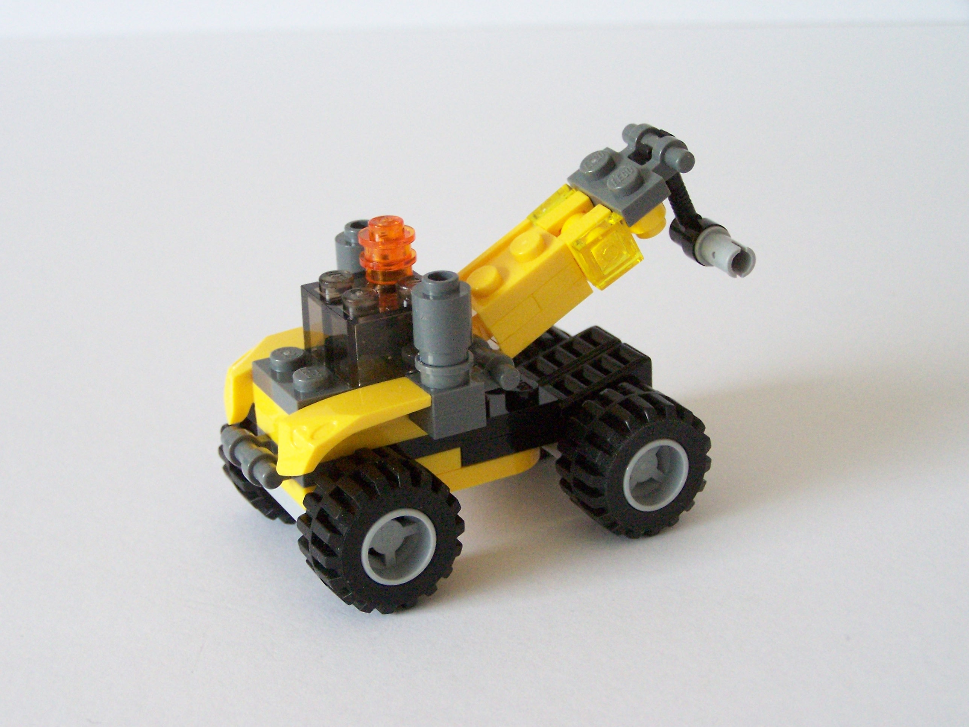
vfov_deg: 21.9
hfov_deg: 29.0
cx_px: 484
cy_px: 364
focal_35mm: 67
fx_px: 1876
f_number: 3.2
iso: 400
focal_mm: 11.1
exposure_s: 1/20
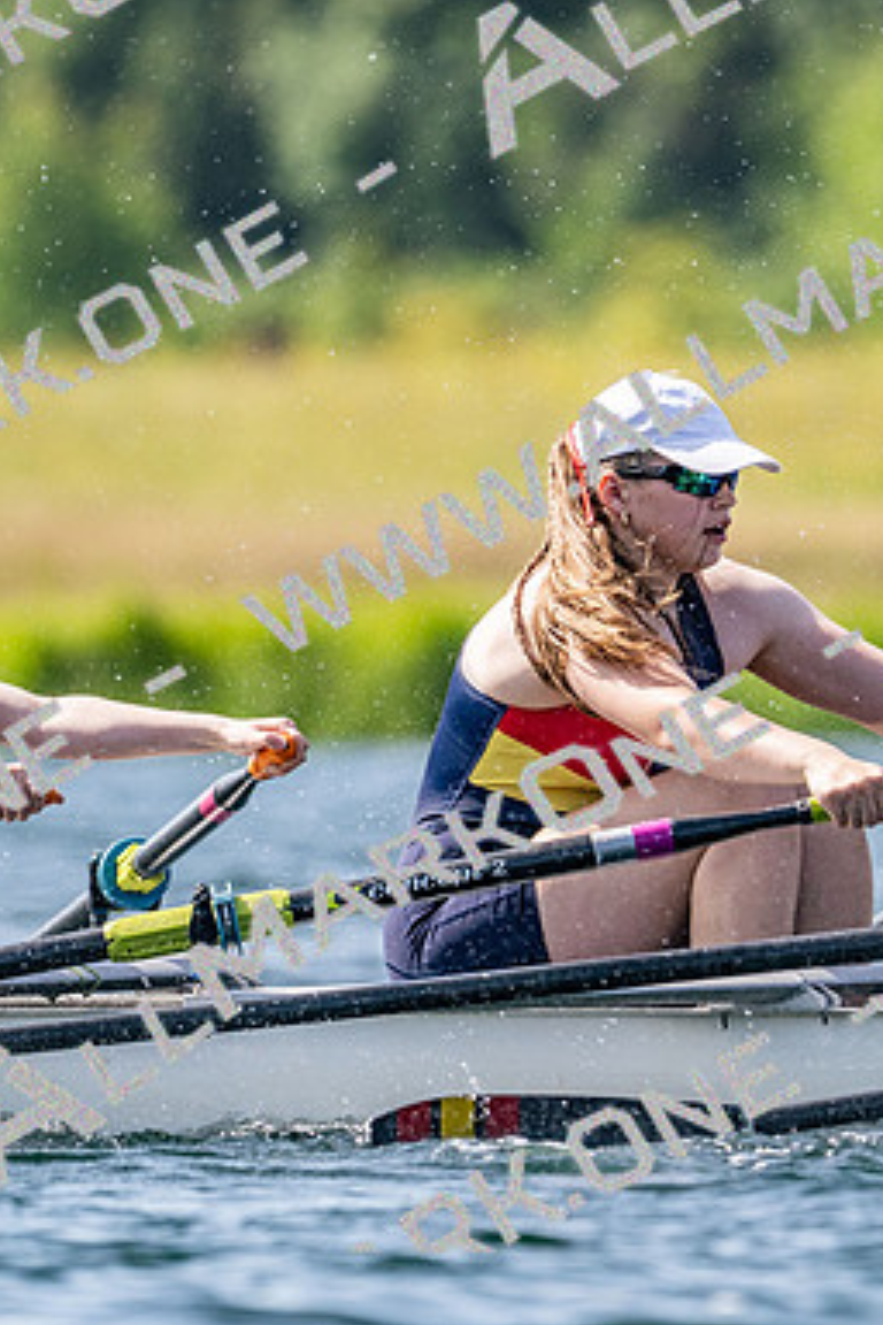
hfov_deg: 1.5
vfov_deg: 2.3
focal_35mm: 906
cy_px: 662
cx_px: 666
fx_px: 33331
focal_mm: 400
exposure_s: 1/2500
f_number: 4.5
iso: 250
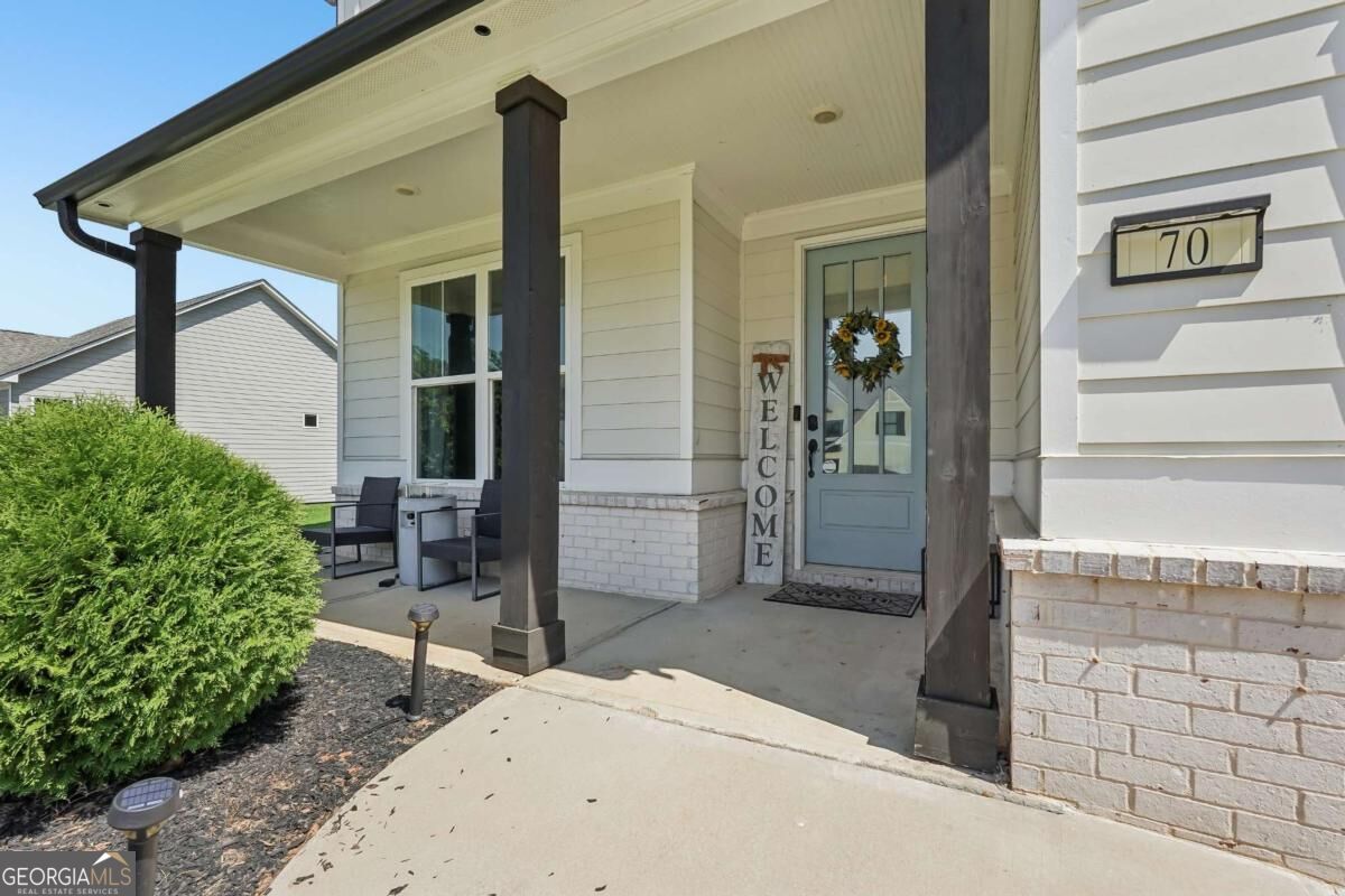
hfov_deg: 96.7
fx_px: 598
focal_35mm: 16
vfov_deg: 73.7
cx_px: 672
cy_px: 448
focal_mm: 16
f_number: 8
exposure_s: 1/2000
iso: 800
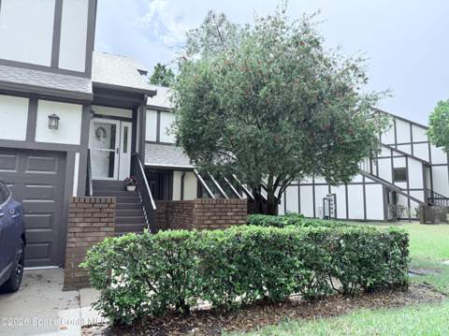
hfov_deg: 71.7
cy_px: 168
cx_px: 224
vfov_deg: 56.7
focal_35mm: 24
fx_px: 311
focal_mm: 6.76
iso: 100
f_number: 1.78
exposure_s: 1/2907
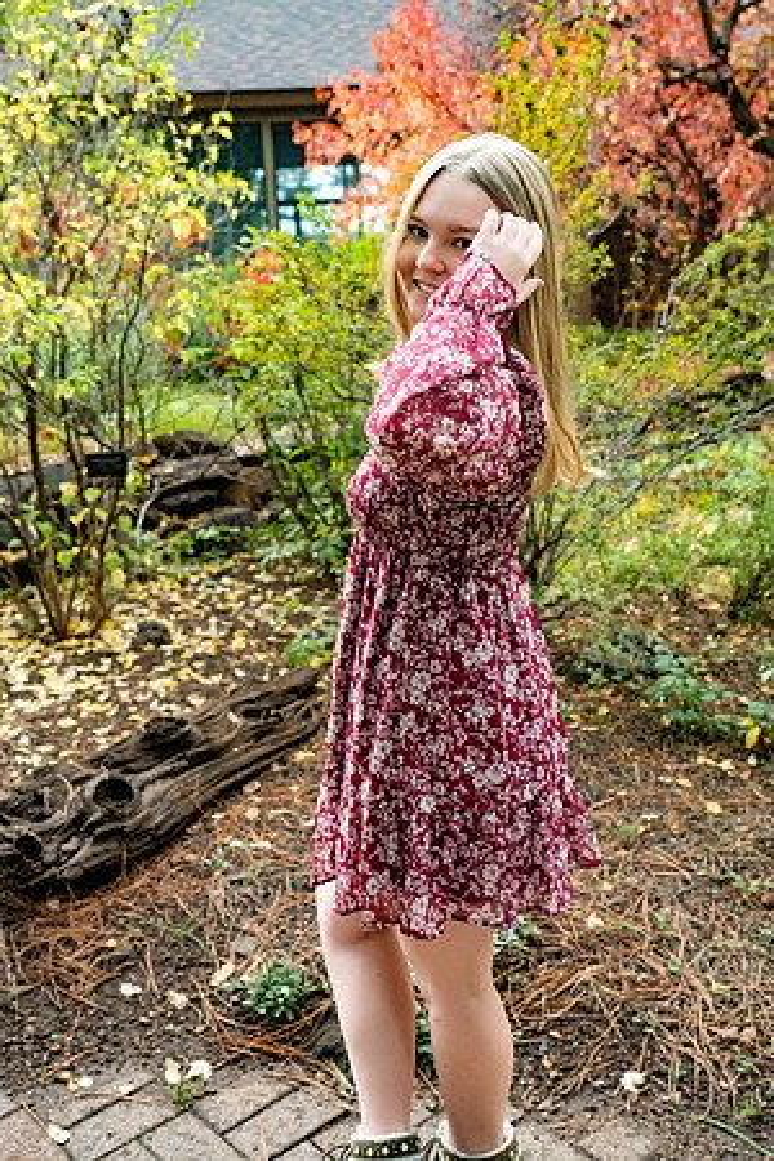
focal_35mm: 36
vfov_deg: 53.1
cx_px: 387
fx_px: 1161
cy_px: 580
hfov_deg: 36.9
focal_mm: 36
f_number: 5.6
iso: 6400
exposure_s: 1/1000
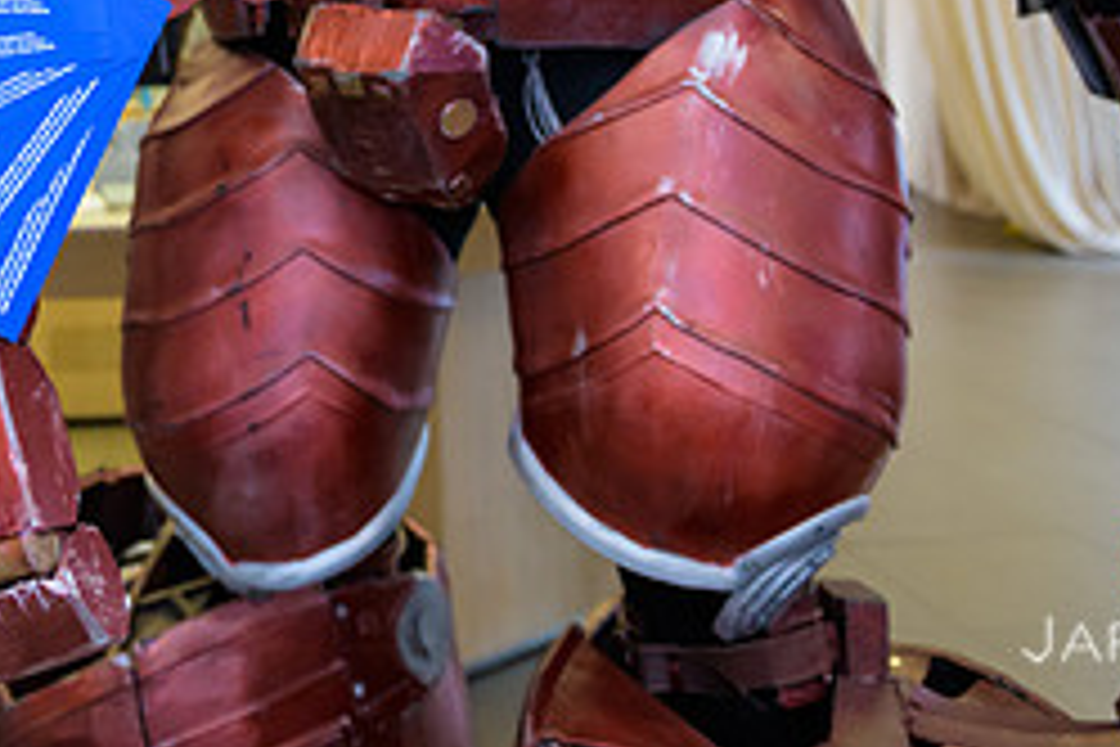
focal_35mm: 56
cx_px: 148
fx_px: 1742
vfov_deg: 22.6
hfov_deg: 34.0
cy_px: -110
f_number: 3.2
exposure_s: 1/125
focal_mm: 24
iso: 800
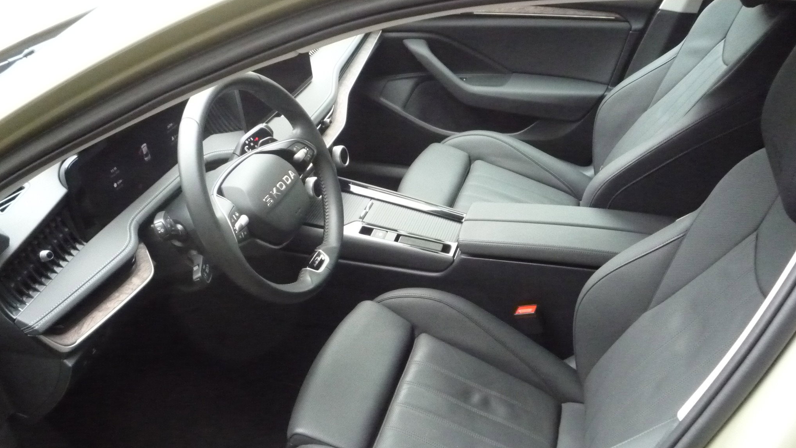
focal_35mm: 33
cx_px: 401
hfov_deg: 59.5
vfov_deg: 35.6
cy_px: 260
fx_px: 697
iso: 800
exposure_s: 1/25
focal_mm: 5.2
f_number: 3.3
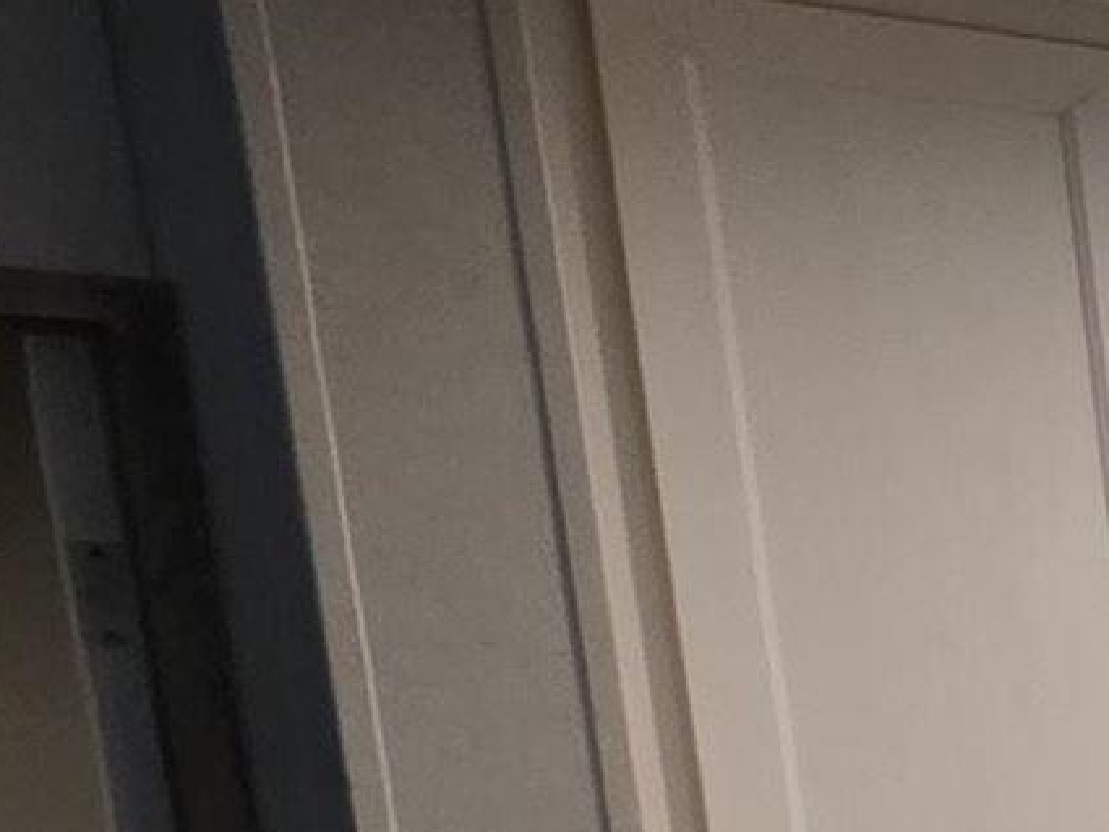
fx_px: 3012
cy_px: 1351
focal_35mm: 94
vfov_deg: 14.4
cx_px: 3867
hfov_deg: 9.6
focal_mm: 2.2
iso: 200
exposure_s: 1/60
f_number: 1.9
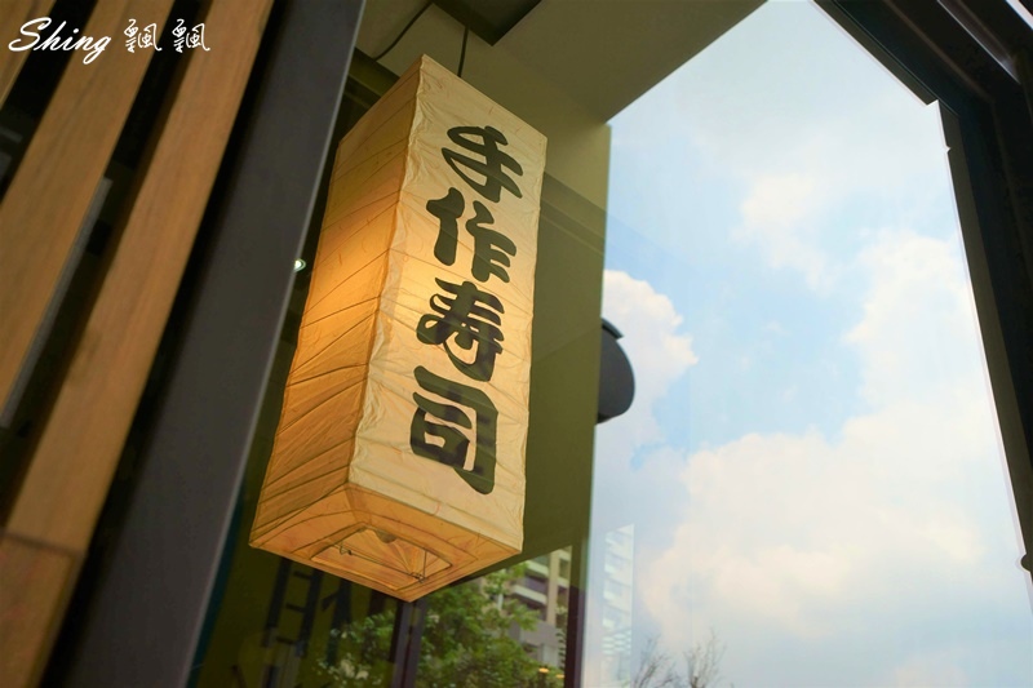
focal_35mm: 35
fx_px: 1004
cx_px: 516
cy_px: 344
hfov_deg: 54.4
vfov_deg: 37.8
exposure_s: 1/1600
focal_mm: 35
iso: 1000
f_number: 5
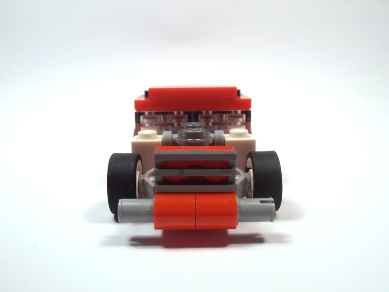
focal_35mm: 37
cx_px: 194
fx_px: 416
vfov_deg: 38.7
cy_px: 146
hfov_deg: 50.1
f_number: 3.9
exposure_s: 1/60
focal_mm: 6.61
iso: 80
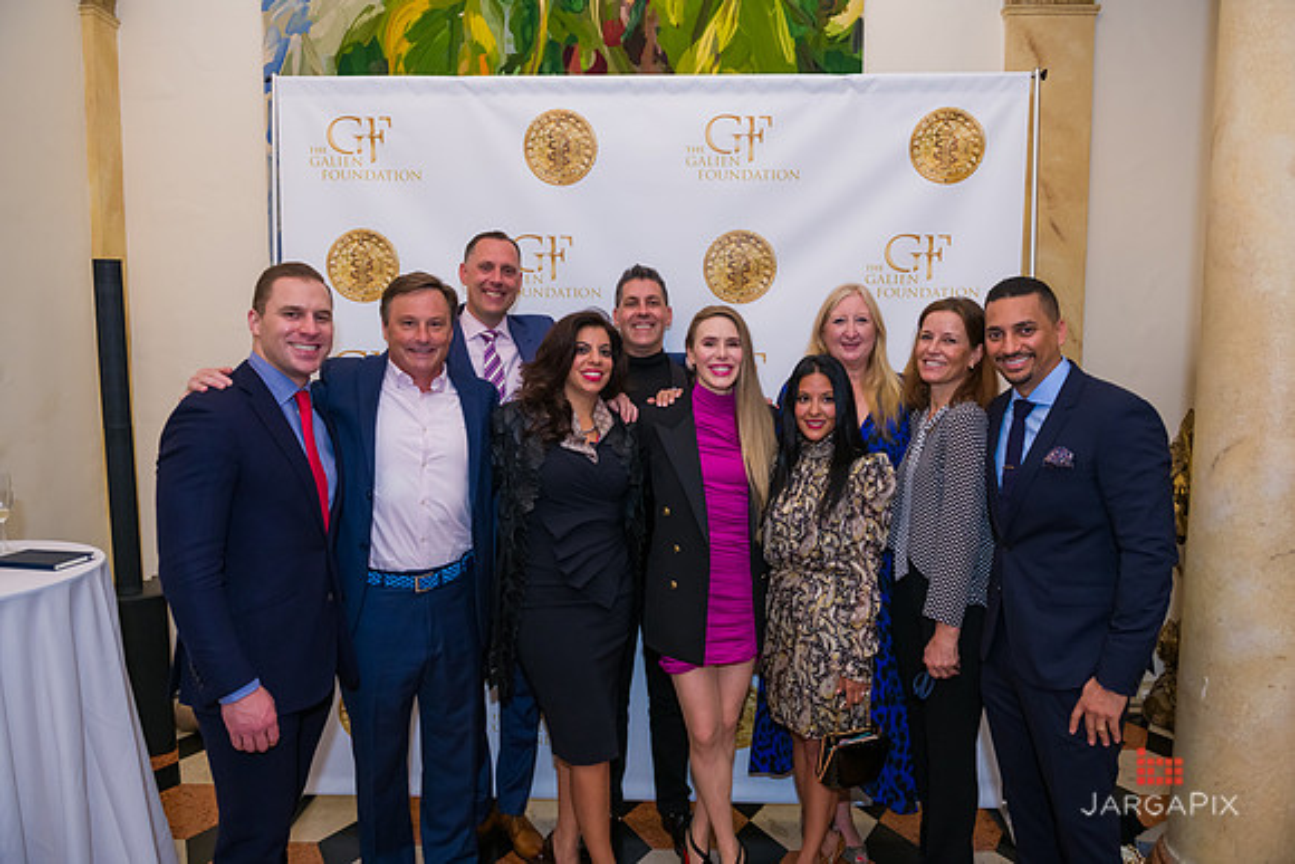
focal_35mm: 26
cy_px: 432
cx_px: 648
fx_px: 935
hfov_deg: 69.4
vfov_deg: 49.6
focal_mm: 26
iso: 1000
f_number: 4
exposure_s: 1/125
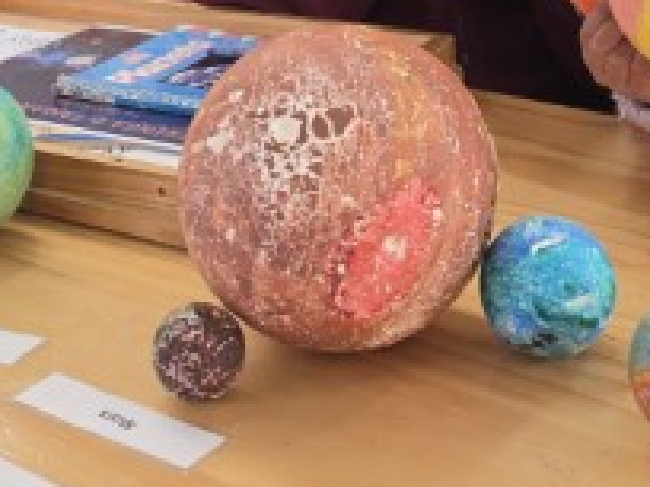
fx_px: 1352
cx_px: 366
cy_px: -115
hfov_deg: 27.0
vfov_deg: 19.2
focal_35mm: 72
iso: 32
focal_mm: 6.5
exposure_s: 1/100
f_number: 1.4
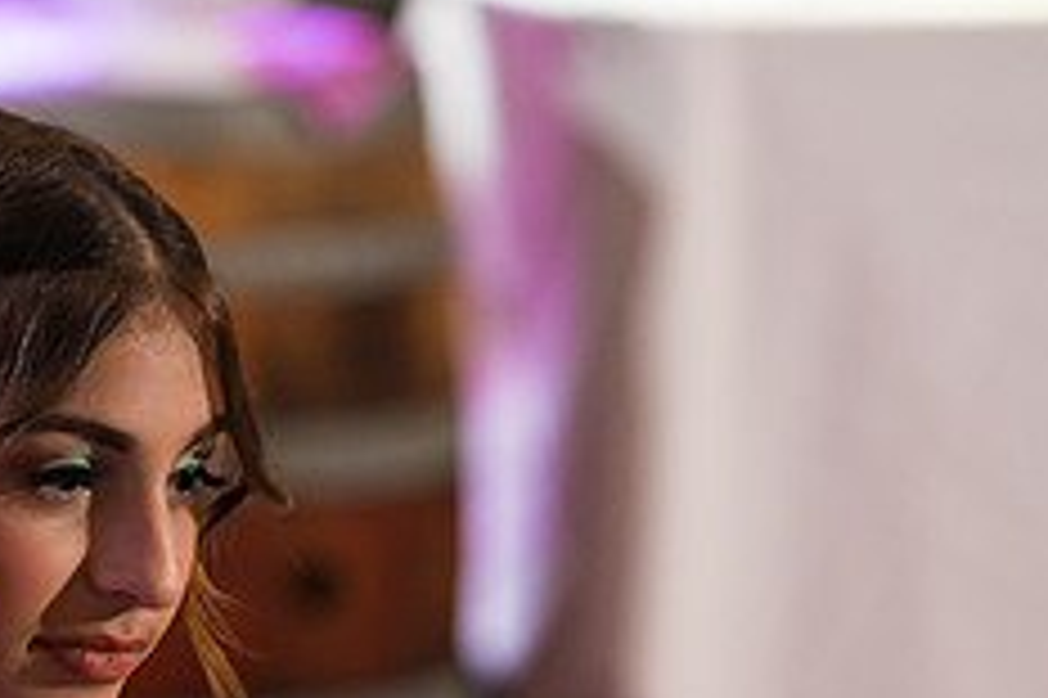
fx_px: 8843
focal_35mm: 304
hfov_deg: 6.8
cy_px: 583
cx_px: 81
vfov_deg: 4.5
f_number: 3.2
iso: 1600
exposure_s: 1/125
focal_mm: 122
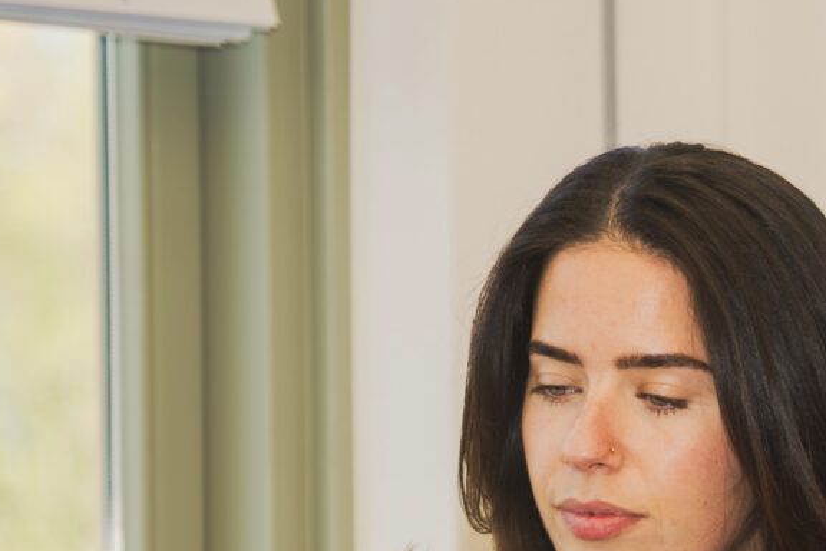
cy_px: 803
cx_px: 1216
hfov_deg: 6.5
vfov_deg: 4.4
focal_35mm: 311
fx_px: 7135
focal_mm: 70
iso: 200
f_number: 2.8
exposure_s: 1/125
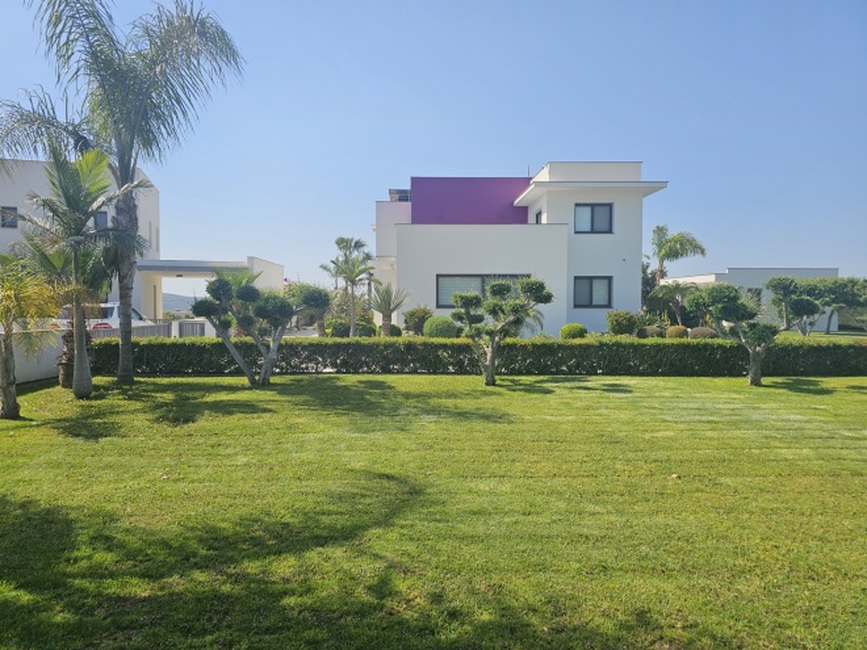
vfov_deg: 58.9
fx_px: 576
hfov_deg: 73.9
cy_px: 325
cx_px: 434
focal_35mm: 23
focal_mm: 6.3
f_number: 1.7
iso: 10
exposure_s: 1/1179
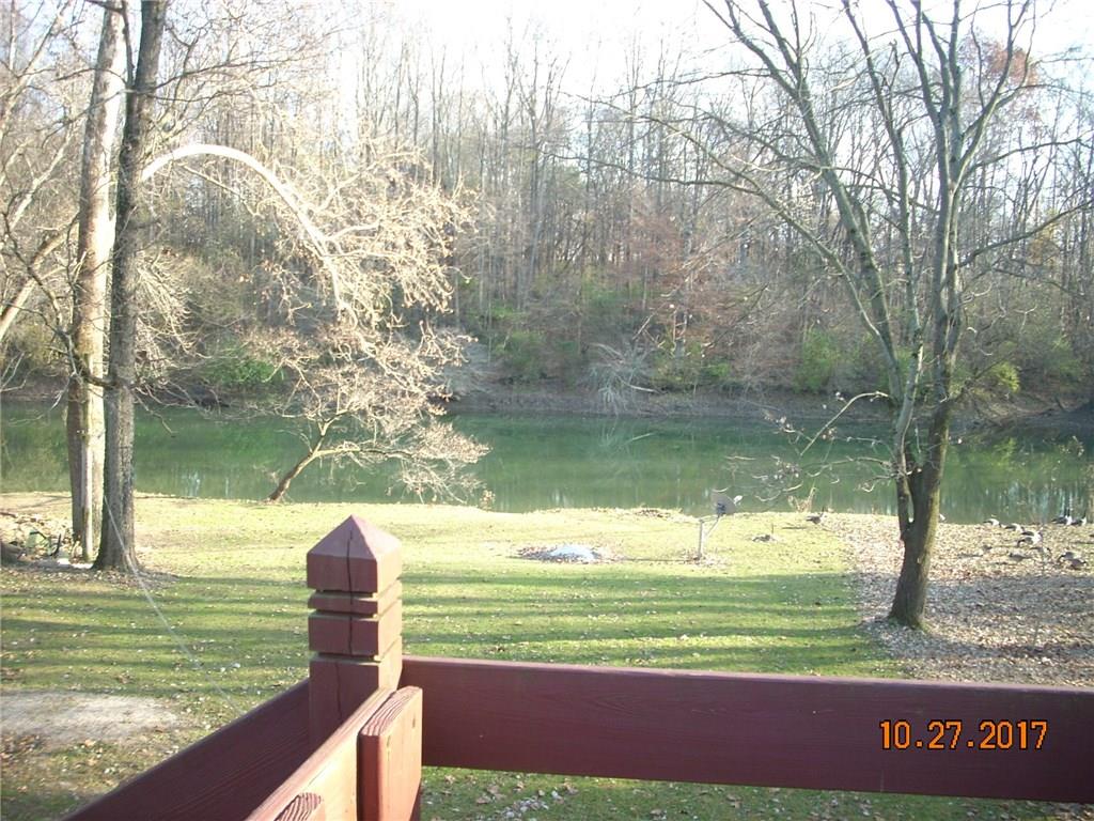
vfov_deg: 38.7
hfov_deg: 50.1
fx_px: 1169
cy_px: 410
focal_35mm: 37
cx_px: 547
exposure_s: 1/71.3
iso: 64
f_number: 2.8
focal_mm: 6.2
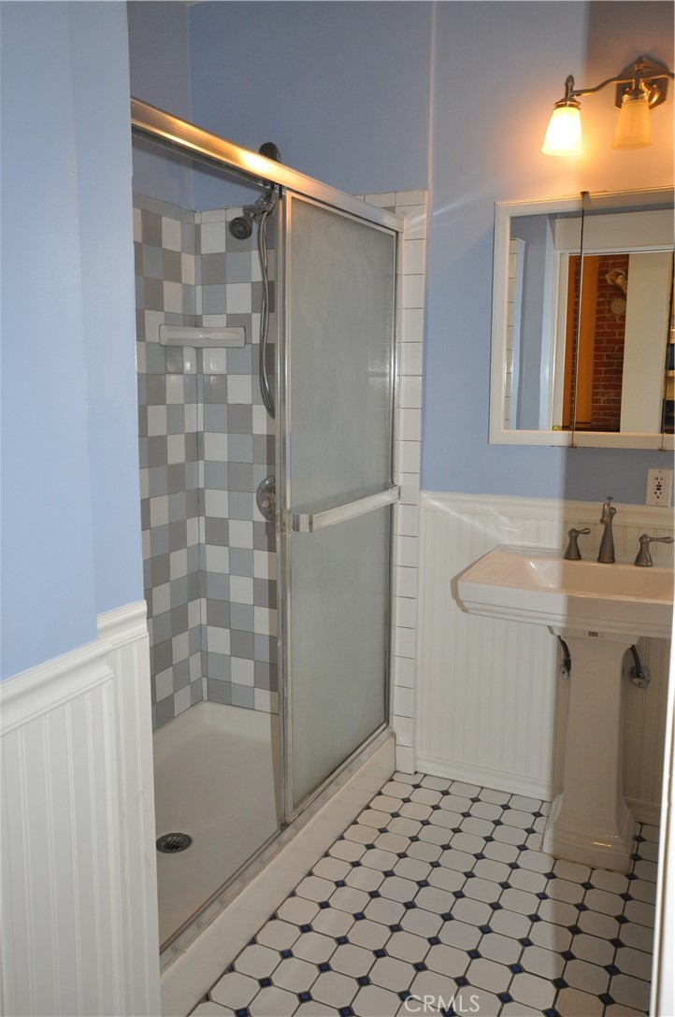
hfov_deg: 43.5
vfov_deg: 62.0
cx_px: 338
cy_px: 508
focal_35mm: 30
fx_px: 846
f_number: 5.6
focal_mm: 20
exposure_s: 1/60
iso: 800
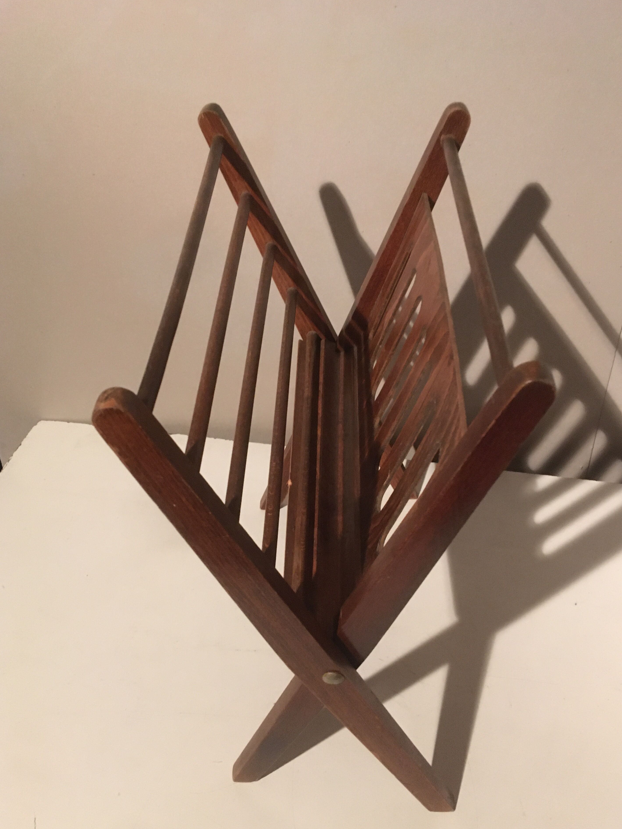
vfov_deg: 58.3
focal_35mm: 31
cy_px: 440
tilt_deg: -43.7
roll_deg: -2.8
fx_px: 743
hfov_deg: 45.4
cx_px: 311
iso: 500
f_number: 2.2
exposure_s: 1/17
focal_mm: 4.15
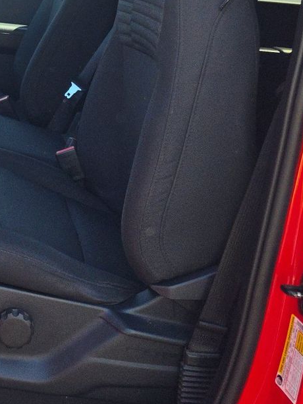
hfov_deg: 22.8
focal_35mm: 60
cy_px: 45
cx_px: -40
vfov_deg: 30.8
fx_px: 700
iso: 63
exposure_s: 1/2127
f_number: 1.4
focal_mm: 6.5
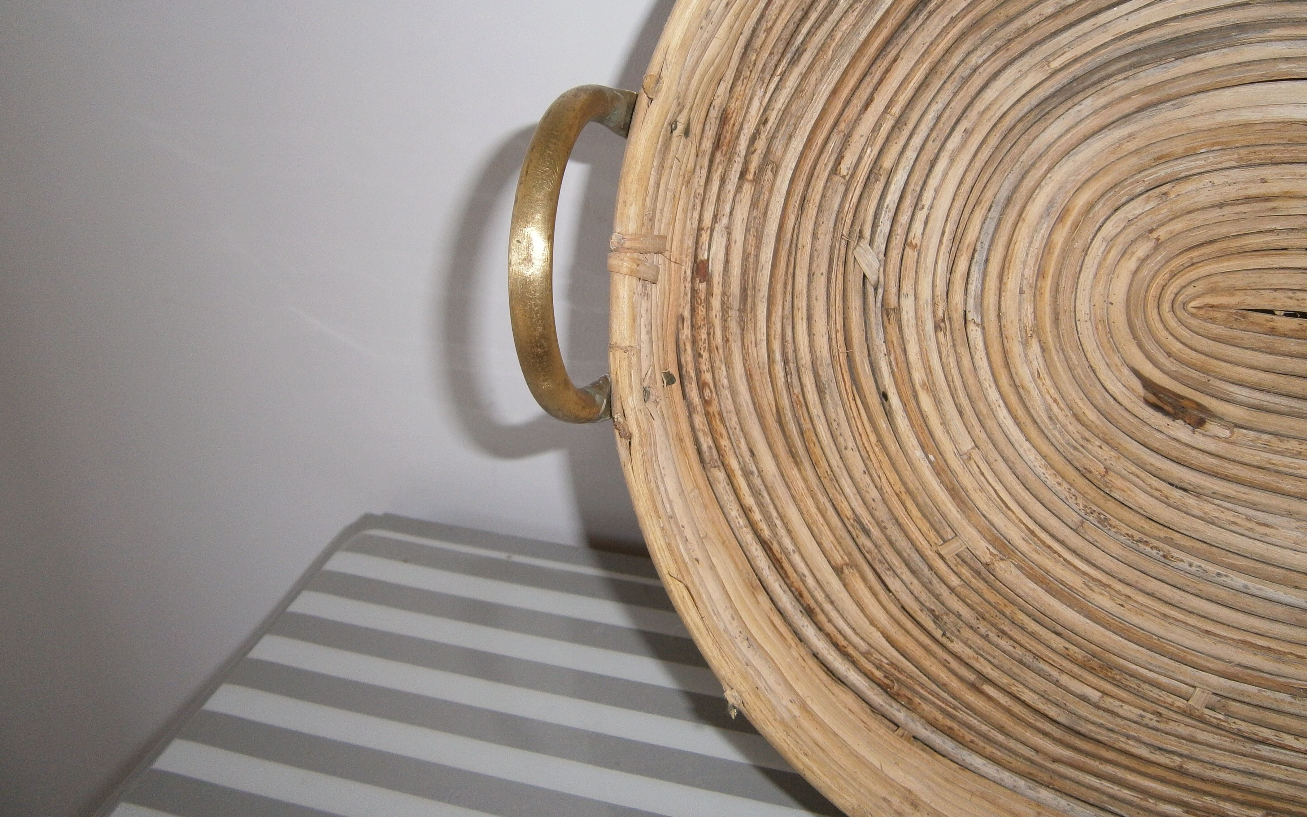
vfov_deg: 44.5
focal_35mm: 28
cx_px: 646
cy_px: 359
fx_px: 997
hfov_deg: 66.5
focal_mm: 4.7
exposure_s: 1/30
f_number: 2.8
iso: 125
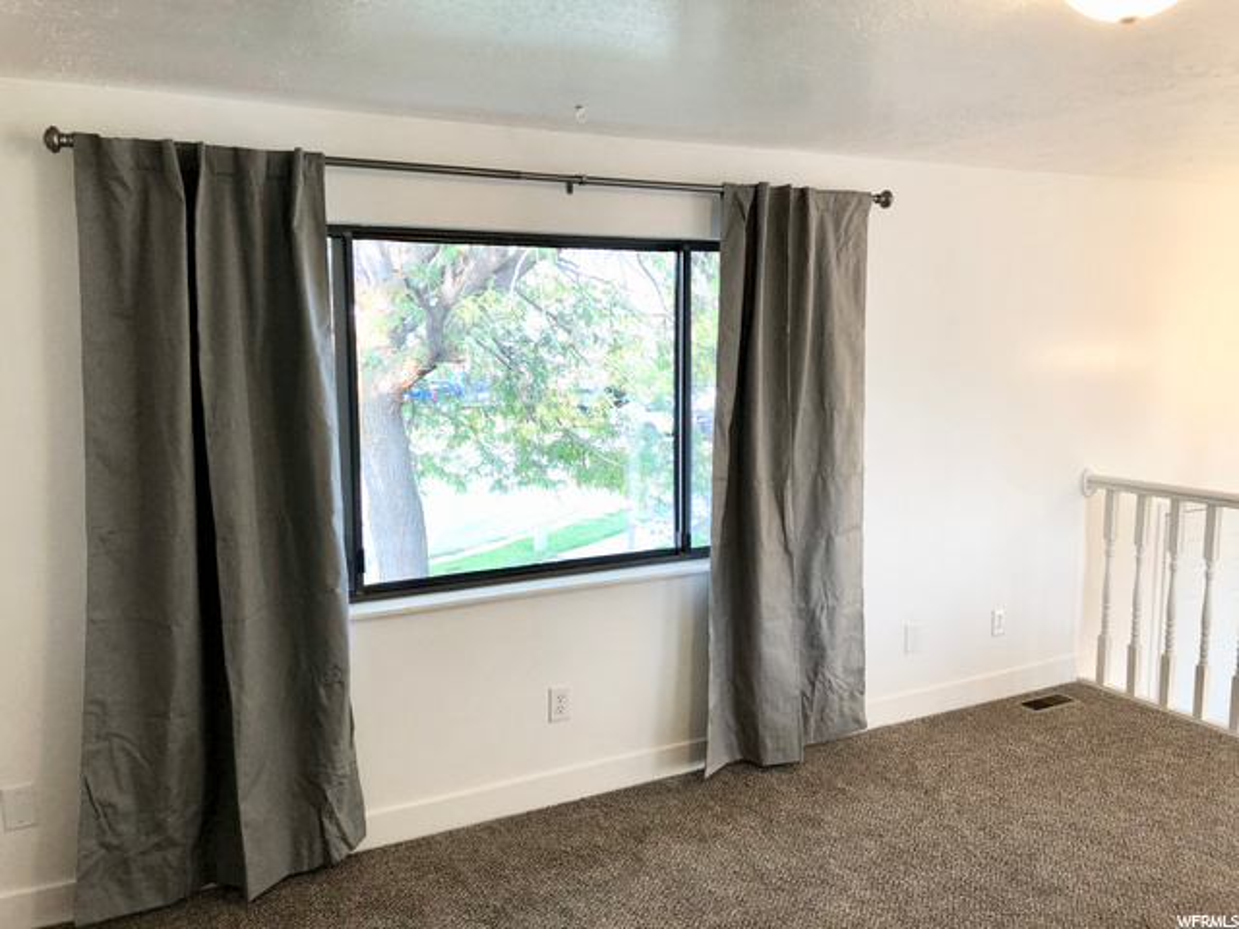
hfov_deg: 63.4
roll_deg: -0.1
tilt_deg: -6.6
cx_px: 620
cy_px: 464
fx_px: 1002
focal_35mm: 28
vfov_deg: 49.7
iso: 20
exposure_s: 1/40
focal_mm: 4
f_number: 1.8
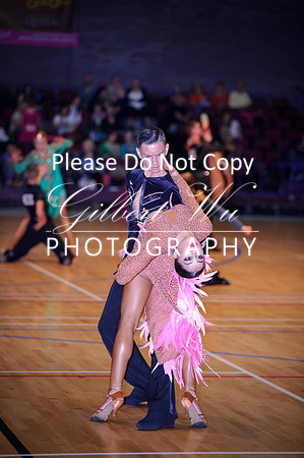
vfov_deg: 15.8
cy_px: 229
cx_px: 152
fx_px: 1650
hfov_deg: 10.5
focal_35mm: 130
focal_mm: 130
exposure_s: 1/200
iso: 800
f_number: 2.8
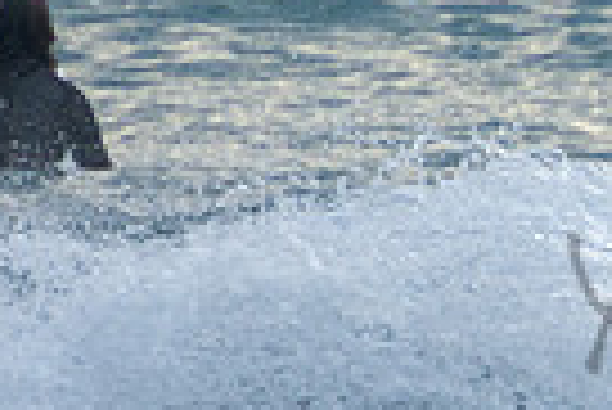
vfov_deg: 0.5
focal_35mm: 2556
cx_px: 1030
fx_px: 43498
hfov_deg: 0.8
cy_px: 264
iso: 360
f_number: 5.6
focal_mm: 400
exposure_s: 1/400
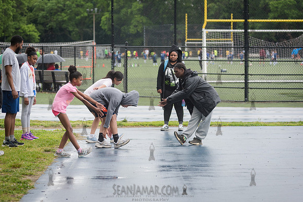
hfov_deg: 16.4
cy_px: 101
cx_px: 152
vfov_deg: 11.0
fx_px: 1052
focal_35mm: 125
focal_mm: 125
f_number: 4
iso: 400
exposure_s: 1/800
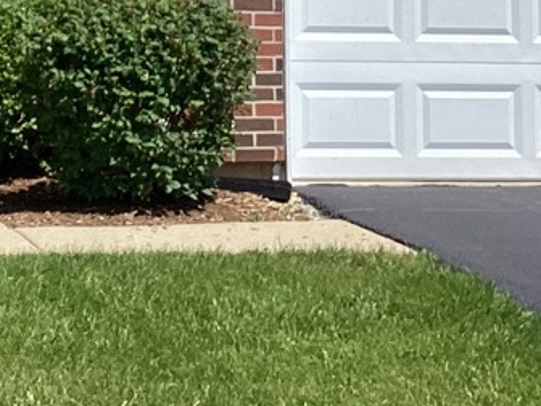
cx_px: 47
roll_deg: +0.4
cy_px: -263
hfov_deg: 14.7
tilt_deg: +7.1
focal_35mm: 133
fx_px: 2079
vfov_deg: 10.6
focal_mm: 3.3
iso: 25
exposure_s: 1/1773
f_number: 2.4
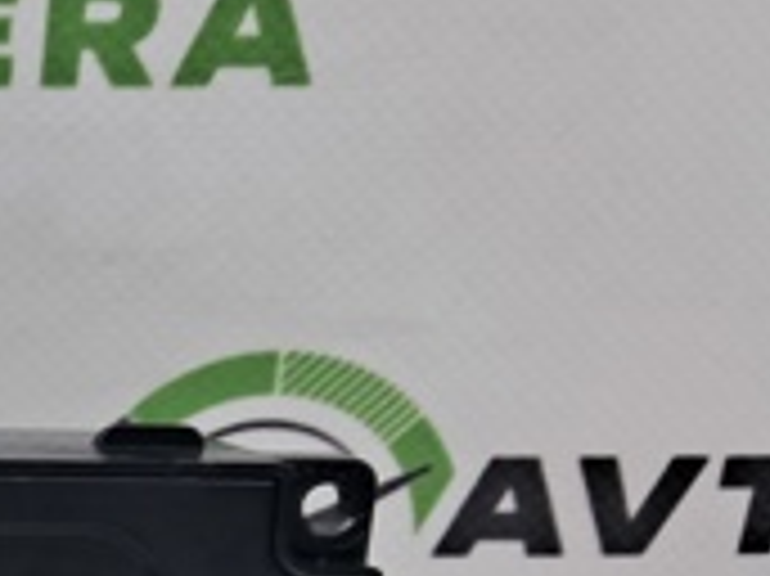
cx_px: -639
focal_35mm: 101
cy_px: 808
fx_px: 2245
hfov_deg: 16.2
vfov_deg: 13.9
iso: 50
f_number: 1.8
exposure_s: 1/100
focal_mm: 4
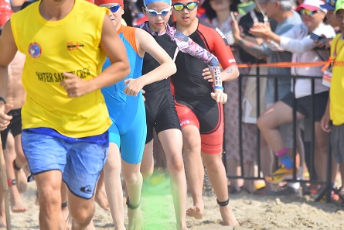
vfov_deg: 2.1
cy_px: 108
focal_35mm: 647
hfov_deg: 3.2
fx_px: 6184
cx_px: 191
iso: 100
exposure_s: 1/500
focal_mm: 400
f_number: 6
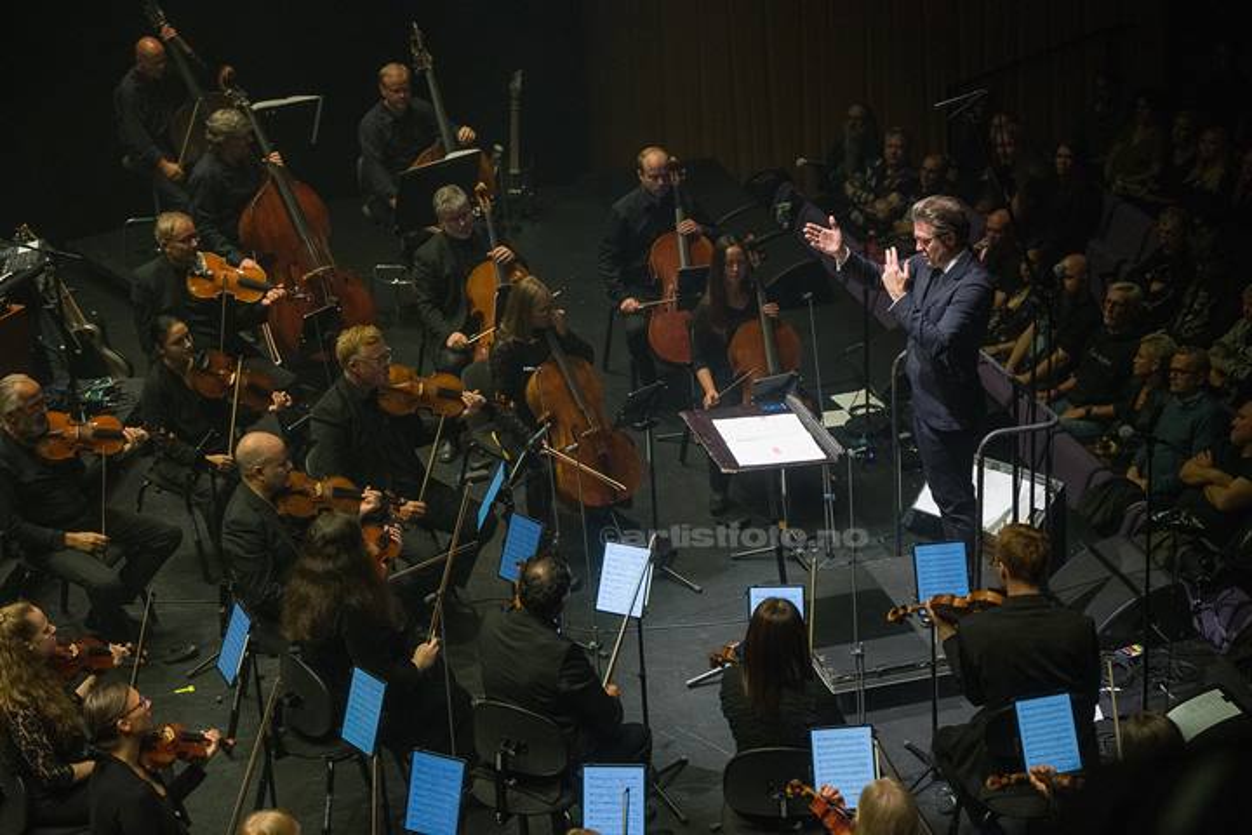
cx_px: 626
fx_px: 2434
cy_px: 418
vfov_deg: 19.5
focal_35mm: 70
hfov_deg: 28.8
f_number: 2.8
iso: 2000
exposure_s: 1/1000
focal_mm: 70
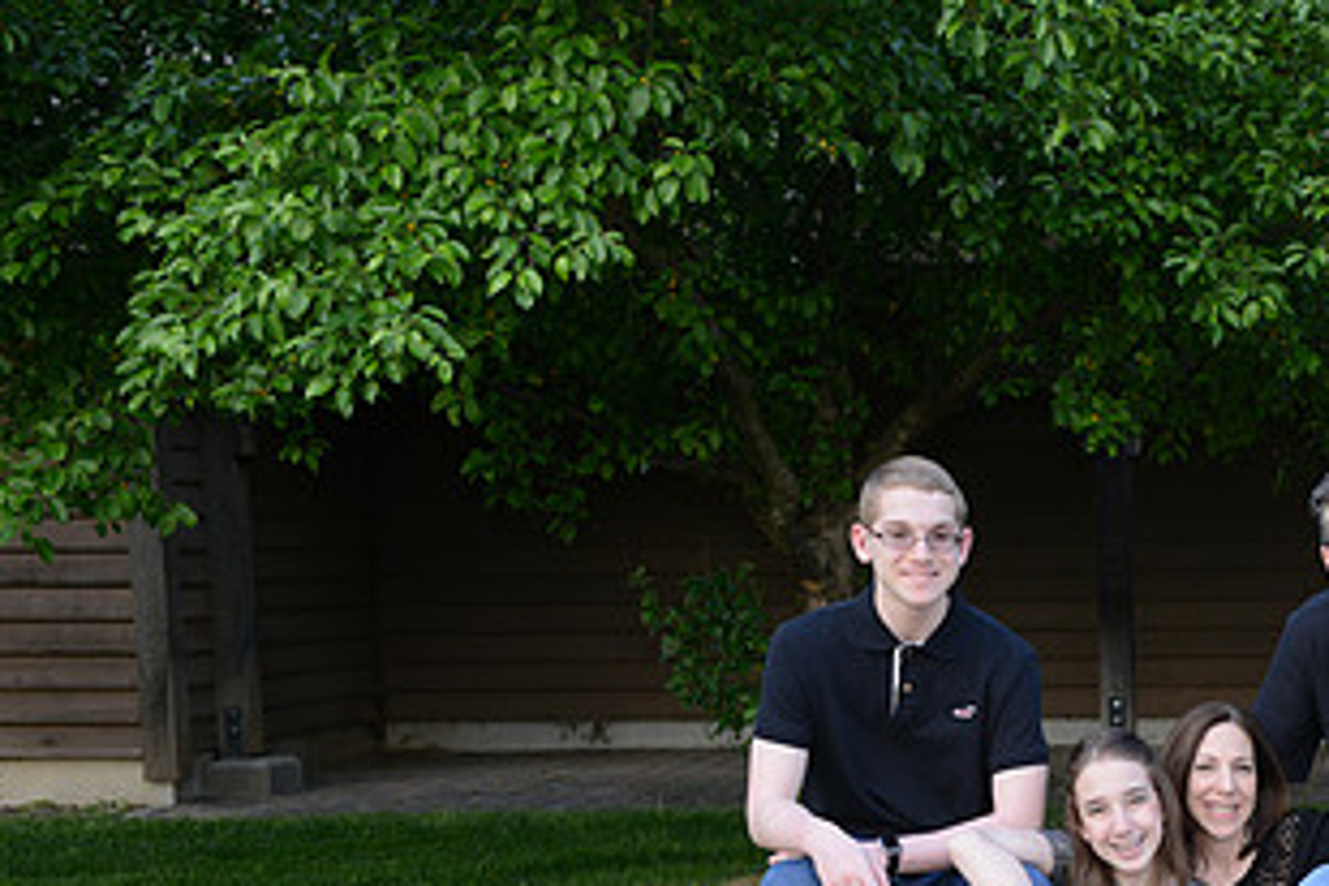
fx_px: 2769
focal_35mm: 75
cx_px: 1239
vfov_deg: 17.9
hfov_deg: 26.0
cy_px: 819
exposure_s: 1/60
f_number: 8
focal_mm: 40
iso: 640
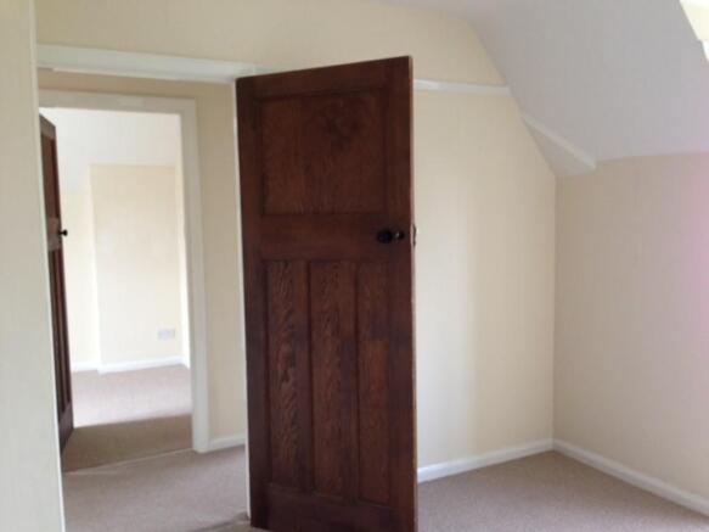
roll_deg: +1.9
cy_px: 266
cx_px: 354
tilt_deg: -2.6
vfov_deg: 42.9
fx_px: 676
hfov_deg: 55.4
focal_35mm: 33
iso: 80
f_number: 2.4
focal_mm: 4.12
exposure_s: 1/20
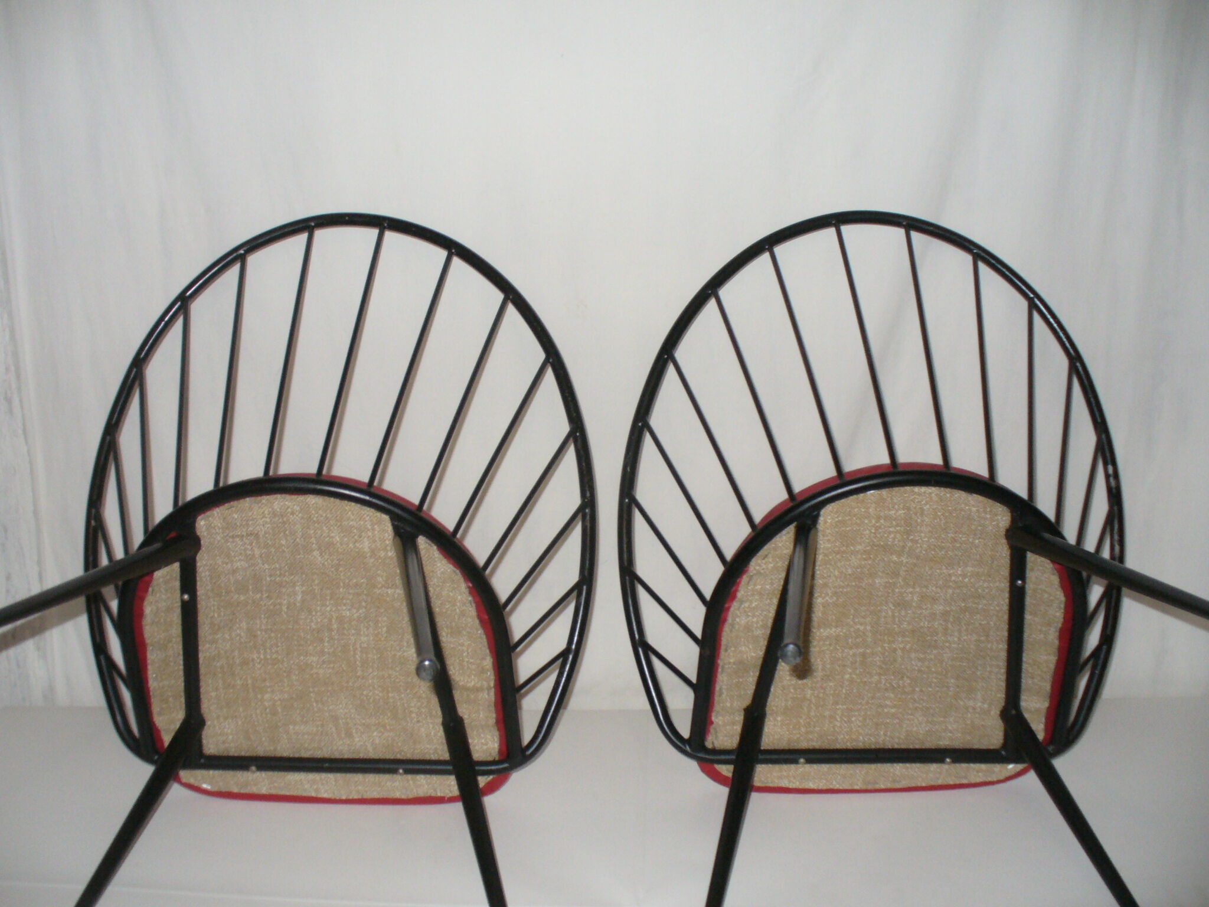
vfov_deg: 38.7
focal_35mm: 37
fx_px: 1292
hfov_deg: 50.1
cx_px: 604
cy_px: 454
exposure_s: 1/30
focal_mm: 6.1
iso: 200
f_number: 2.8
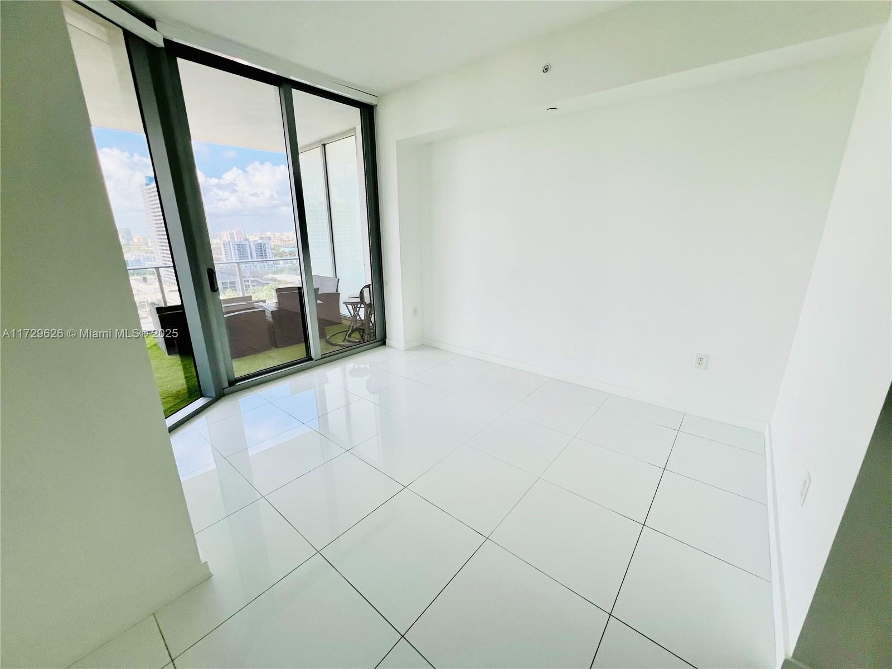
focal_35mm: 13
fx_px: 335
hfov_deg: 106.2
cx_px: 446
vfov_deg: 89.9
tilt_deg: -16.6
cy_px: 334
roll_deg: +0.4
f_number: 1.8
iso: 32
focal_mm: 1.57
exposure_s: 1/148
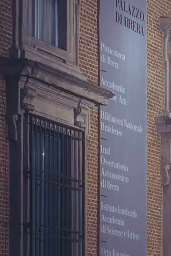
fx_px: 1233
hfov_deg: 7.4
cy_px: 342
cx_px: 407
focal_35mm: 173
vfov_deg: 11.5
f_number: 1.4
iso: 400
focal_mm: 24
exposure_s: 1/60
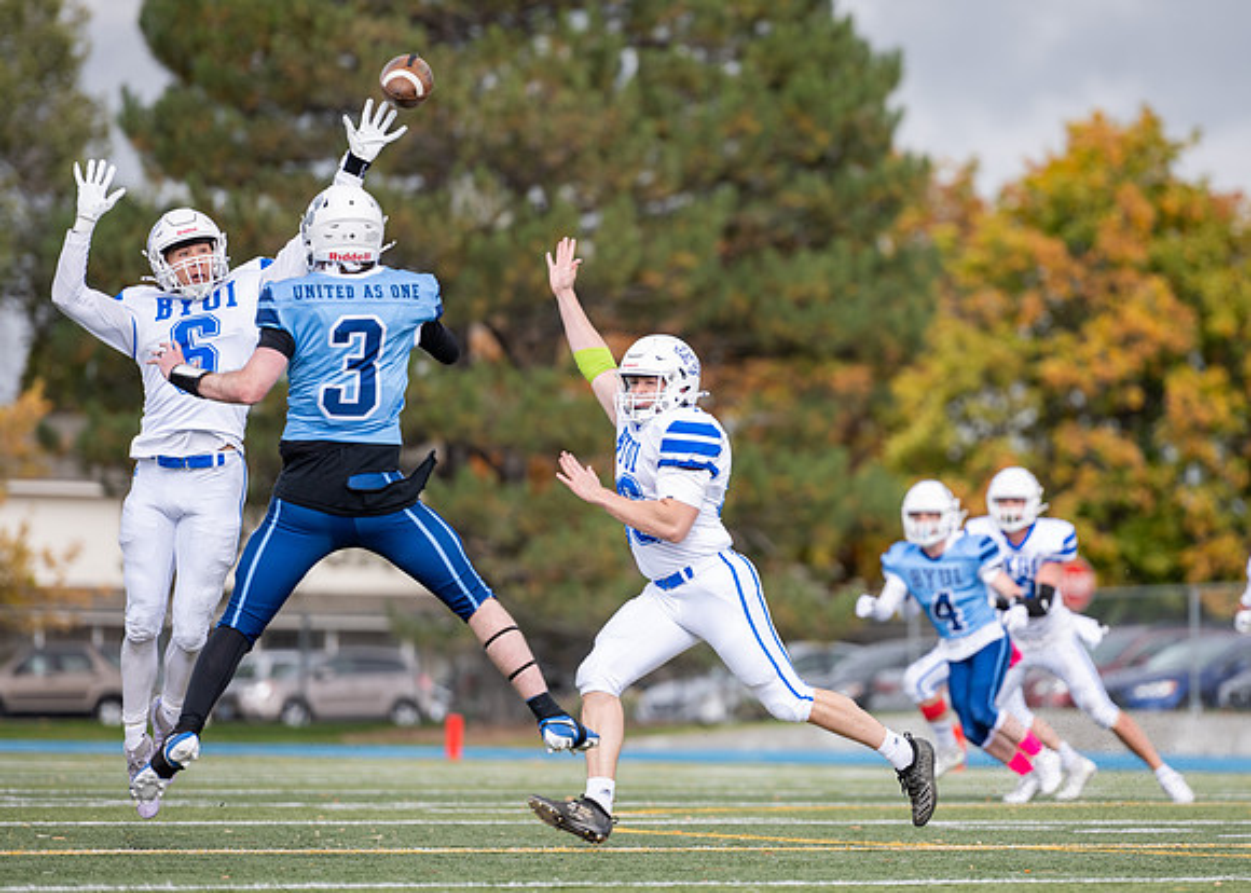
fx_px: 8610
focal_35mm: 242
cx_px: 762
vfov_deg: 5.9
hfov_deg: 8.3
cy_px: 435
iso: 125
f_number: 2.8
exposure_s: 1/1000
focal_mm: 200
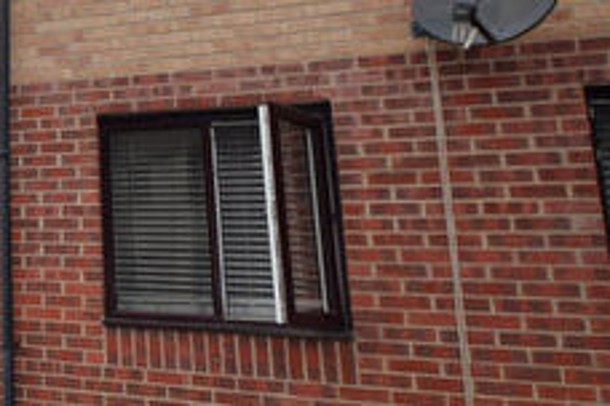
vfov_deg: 29.0
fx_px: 779
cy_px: 132
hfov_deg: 31.7
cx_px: -201
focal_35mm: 46
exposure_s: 1/200
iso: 100
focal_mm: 10
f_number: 8
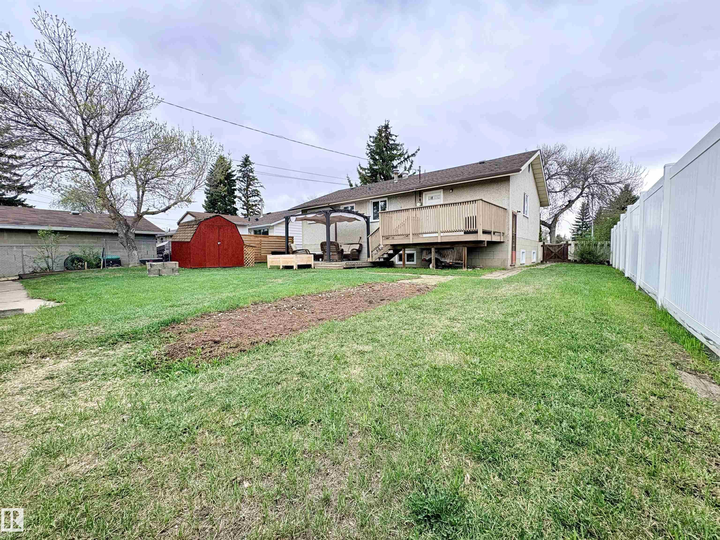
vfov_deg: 85.7
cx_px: 360
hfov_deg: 102.1
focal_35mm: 14
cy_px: 270
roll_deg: +0.8
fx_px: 291
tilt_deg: -2.6
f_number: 2.2
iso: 64
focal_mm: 2.22
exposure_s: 1/248
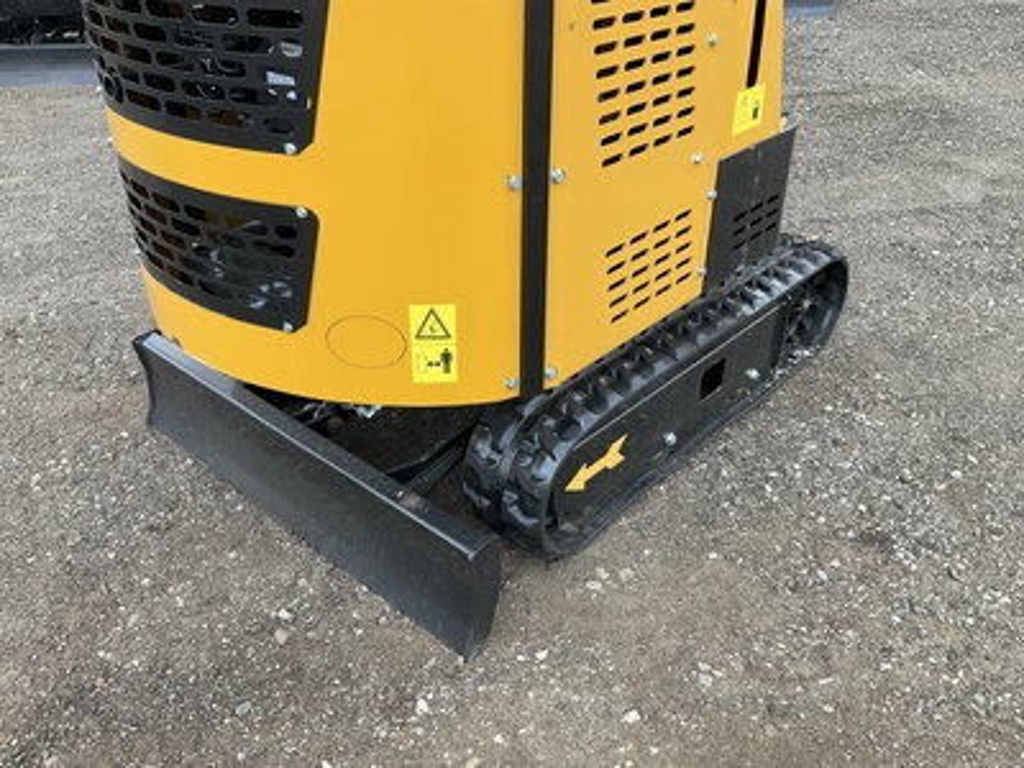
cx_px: 512
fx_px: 858
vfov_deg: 48.2
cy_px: 384
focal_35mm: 29
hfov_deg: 61.7
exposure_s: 1/207
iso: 20
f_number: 1.8
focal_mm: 3
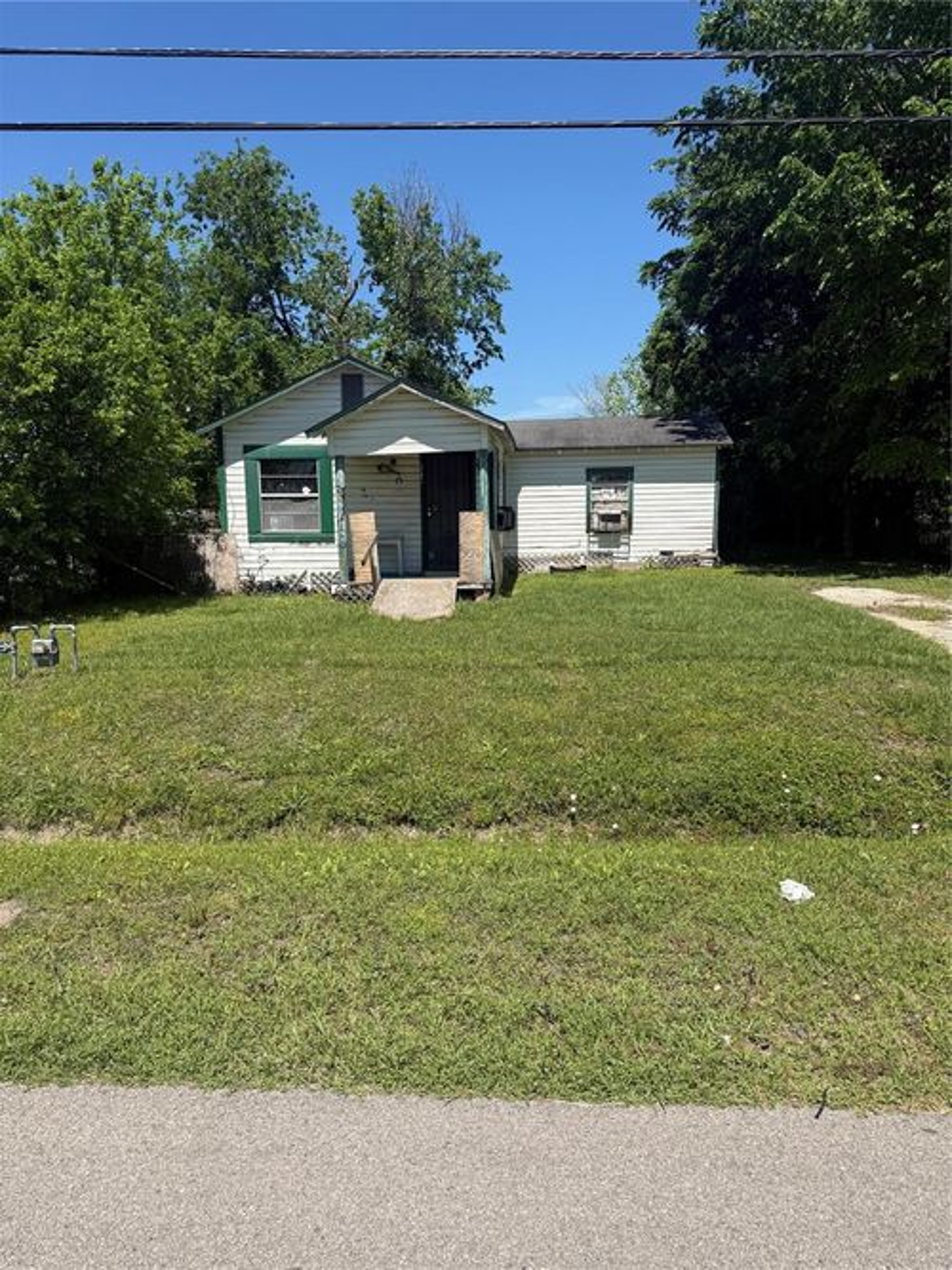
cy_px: 635
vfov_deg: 71.6
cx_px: 476
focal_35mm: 24
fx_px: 880
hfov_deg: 56.8
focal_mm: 6.76
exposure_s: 1/4673
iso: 80
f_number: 1.78
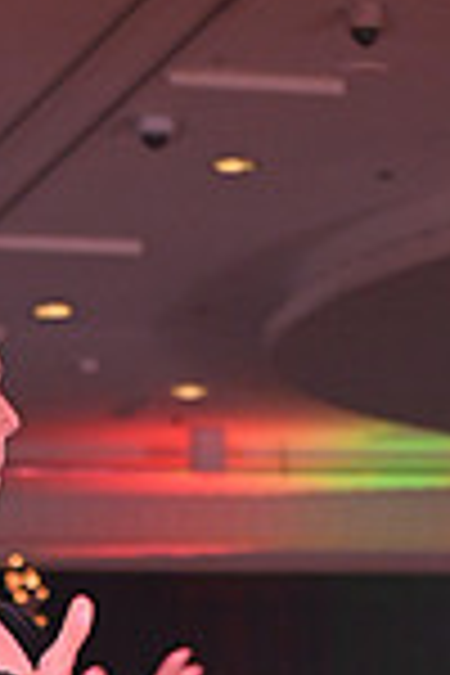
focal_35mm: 271
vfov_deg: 7.4
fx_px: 5081
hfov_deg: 5.0
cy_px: 1102
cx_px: -326
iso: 2000
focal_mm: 70
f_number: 4.5
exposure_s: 1/200
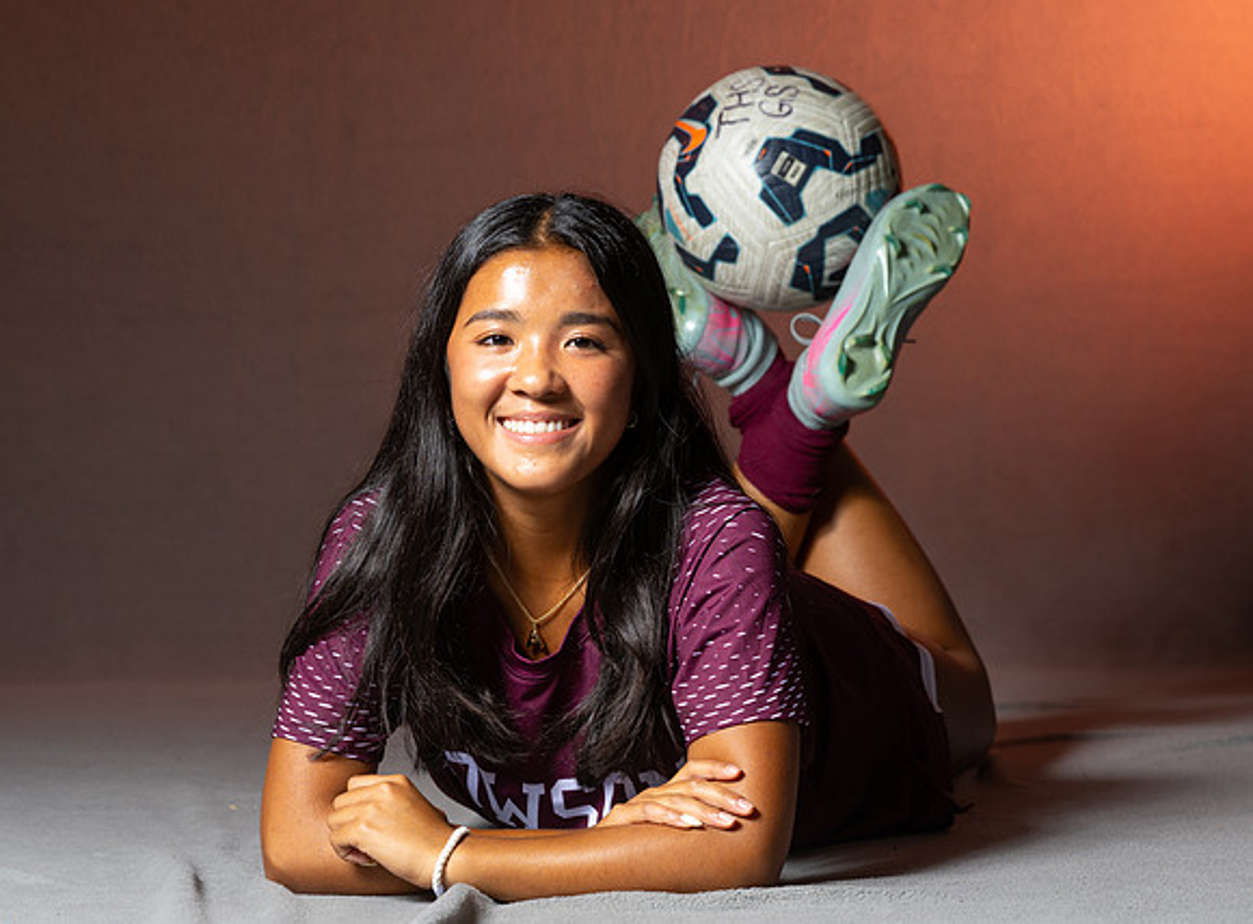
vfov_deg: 9.0
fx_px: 5847
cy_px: 499
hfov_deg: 12.2
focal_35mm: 162
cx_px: 656
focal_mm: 125
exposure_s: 1/200
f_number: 7.1
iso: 80
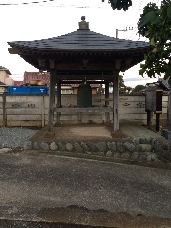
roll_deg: +1.3
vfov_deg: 61.7
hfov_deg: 48.2
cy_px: 114
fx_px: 191
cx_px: 86
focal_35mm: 29
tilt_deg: -6.3
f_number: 2.2
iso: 160
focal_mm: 4.15
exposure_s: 1/30
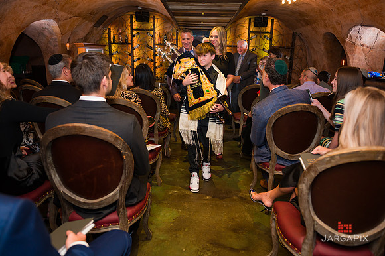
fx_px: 267
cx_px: 197
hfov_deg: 71.6
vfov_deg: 51.3
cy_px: 125
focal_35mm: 25
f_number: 3.2
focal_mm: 24
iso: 1250
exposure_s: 1/200
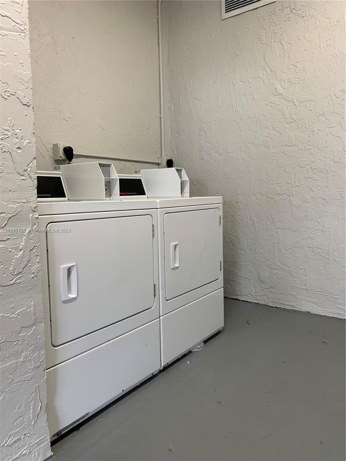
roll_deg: +0.9
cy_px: 230
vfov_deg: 67.3
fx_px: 347
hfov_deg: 53.1
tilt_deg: -4.6
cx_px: 173
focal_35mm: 26
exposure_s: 1/60
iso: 100
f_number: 1.8
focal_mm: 4.25
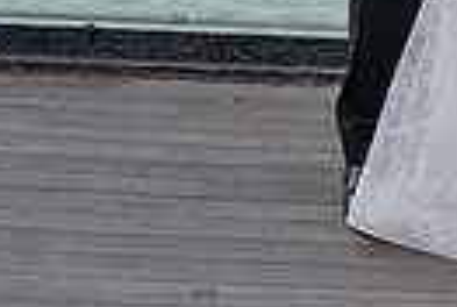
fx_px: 1629
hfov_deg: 15.5
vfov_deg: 10.0
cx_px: 520
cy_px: -298
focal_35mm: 128
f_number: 9
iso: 200
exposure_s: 1/200
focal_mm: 29
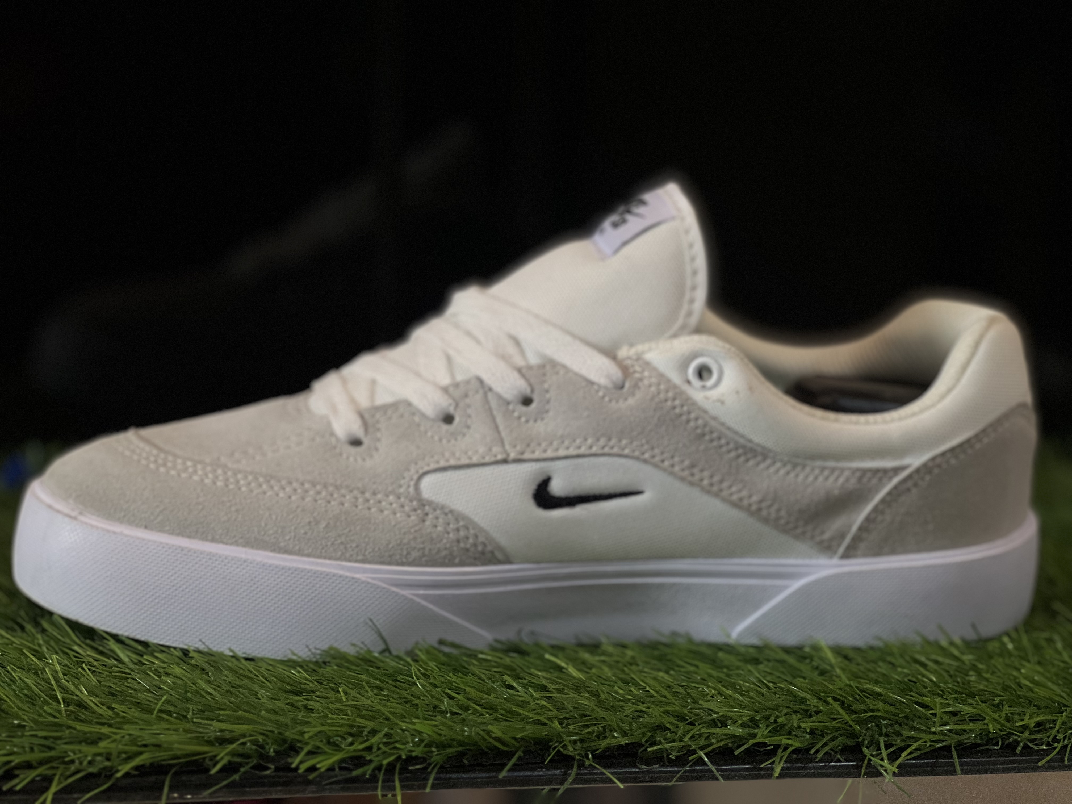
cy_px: 402
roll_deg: -2.0
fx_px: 2385
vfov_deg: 19.1
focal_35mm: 77
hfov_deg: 25.3
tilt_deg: -8.8
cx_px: 536
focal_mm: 9
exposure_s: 1/60
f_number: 2.8
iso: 160
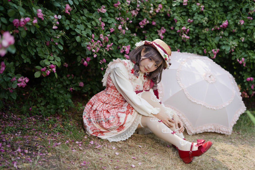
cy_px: 85
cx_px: 128
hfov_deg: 39.6
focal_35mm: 50
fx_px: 354
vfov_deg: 27.0
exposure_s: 1/2500
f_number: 1.4
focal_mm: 50
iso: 100
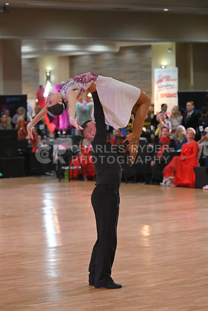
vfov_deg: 15.2
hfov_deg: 10.2
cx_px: 104
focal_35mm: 135
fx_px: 1169
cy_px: 156
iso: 3200
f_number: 5.6
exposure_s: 1/400
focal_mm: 135
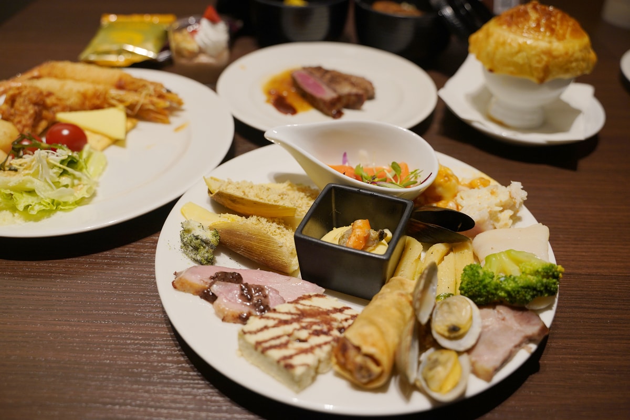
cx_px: 315
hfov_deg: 60.3
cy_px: 210
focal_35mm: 31
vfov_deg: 42.3
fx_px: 542
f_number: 4
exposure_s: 1/60
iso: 320
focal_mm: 31
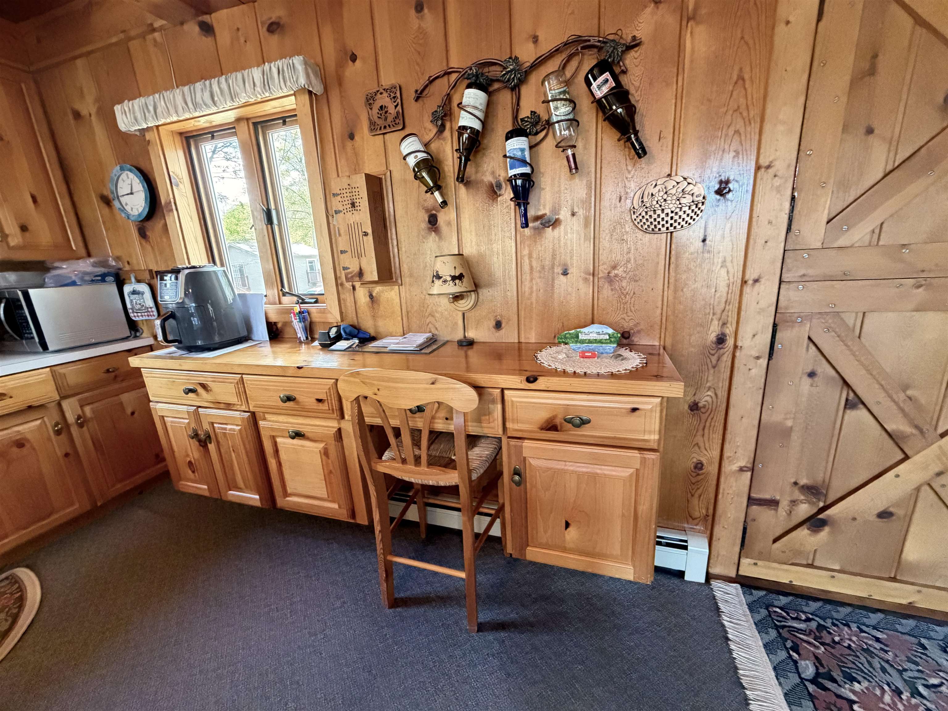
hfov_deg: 102.1
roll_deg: +3.4
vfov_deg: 85.7
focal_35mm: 14
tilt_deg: -13.7
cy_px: 356
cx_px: 474
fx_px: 383
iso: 1000
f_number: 2.2
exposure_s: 1/60
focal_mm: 2.22
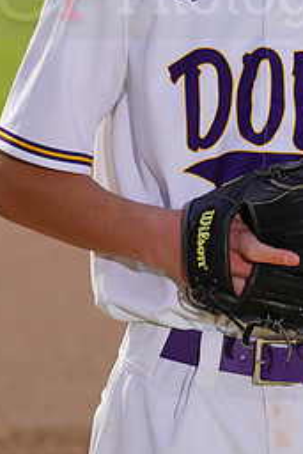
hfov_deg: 2.7
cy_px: -18
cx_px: 245
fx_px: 6316
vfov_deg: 4.1
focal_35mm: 501
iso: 100
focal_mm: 221
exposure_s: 1/250
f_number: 8
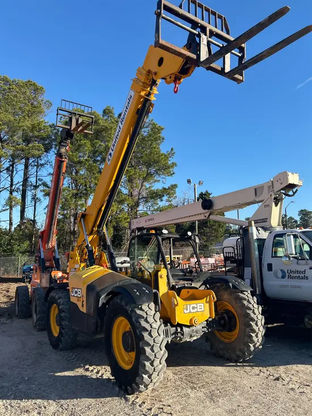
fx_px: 312
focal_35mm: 26
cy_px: 208
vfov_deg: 67.3
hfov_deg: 53.1
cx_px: 156
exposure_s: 1/1698
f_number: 1.5
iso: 50
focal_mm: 5.7
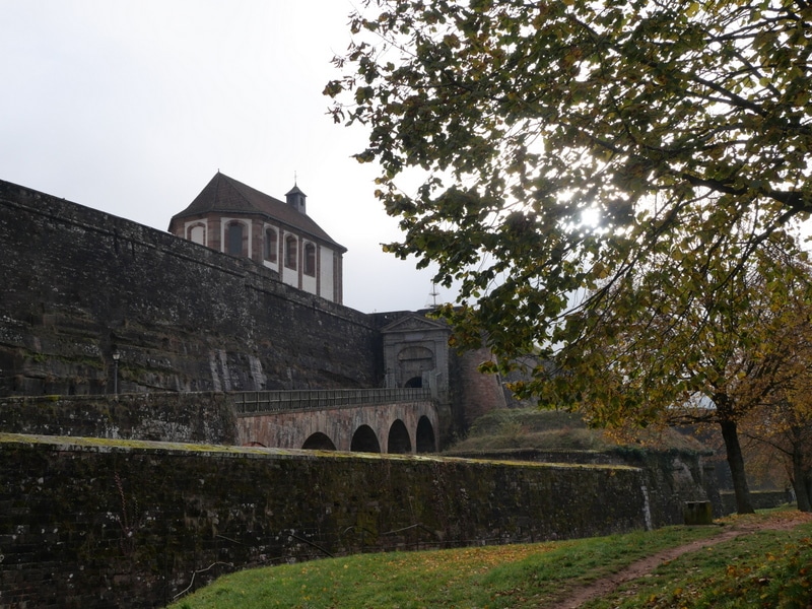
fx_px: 938
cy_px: 304
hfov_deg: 46.8
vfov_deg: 36.0
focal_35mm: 40
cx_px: 406
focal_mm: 20
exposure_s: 1/250
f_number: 8
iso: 200
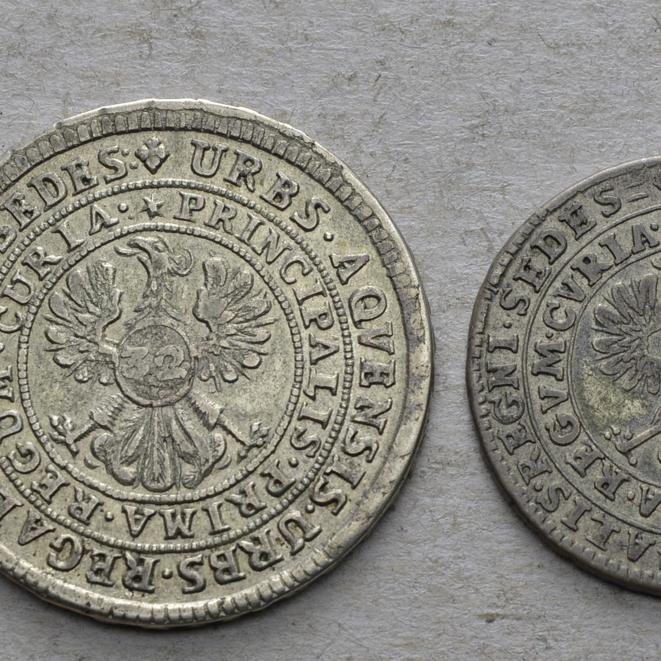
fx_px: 3195
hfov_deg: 11.8
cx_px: 421
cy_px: 365
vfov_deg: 11.8
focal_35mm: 148
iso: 400
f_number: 14
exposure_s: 1/250
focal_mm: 55
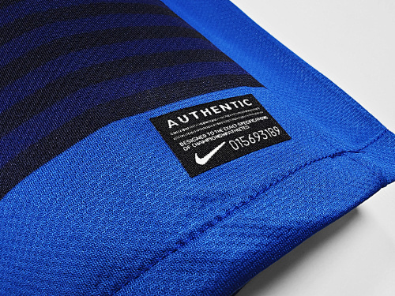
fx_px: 262
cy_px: 148
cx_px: 198
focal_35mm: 23
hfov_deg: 73.9
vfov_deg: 58.9
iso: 75
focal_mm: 2.59
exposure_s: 1/50
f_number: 2.2
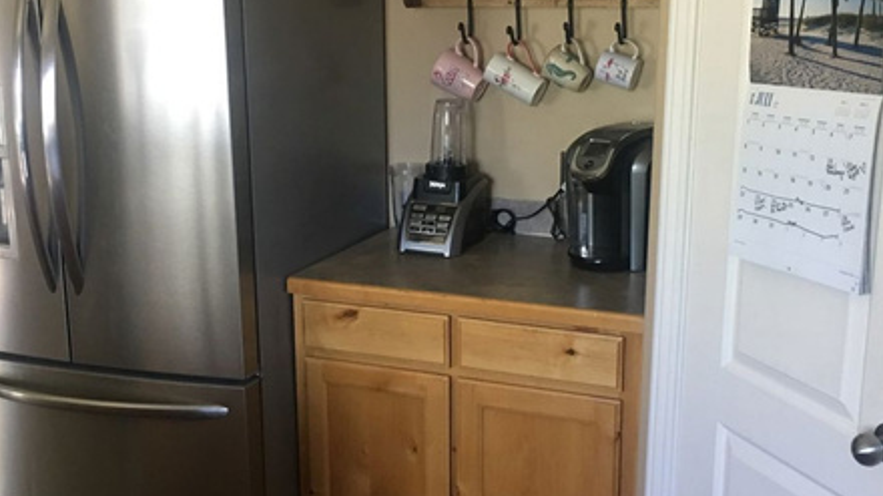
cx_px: 450
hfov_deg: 44.6
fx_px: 1077
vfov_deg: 25.9
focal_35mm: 46
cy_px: 245
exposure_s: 1/15
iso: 80
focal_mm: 4.15
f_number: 2.2
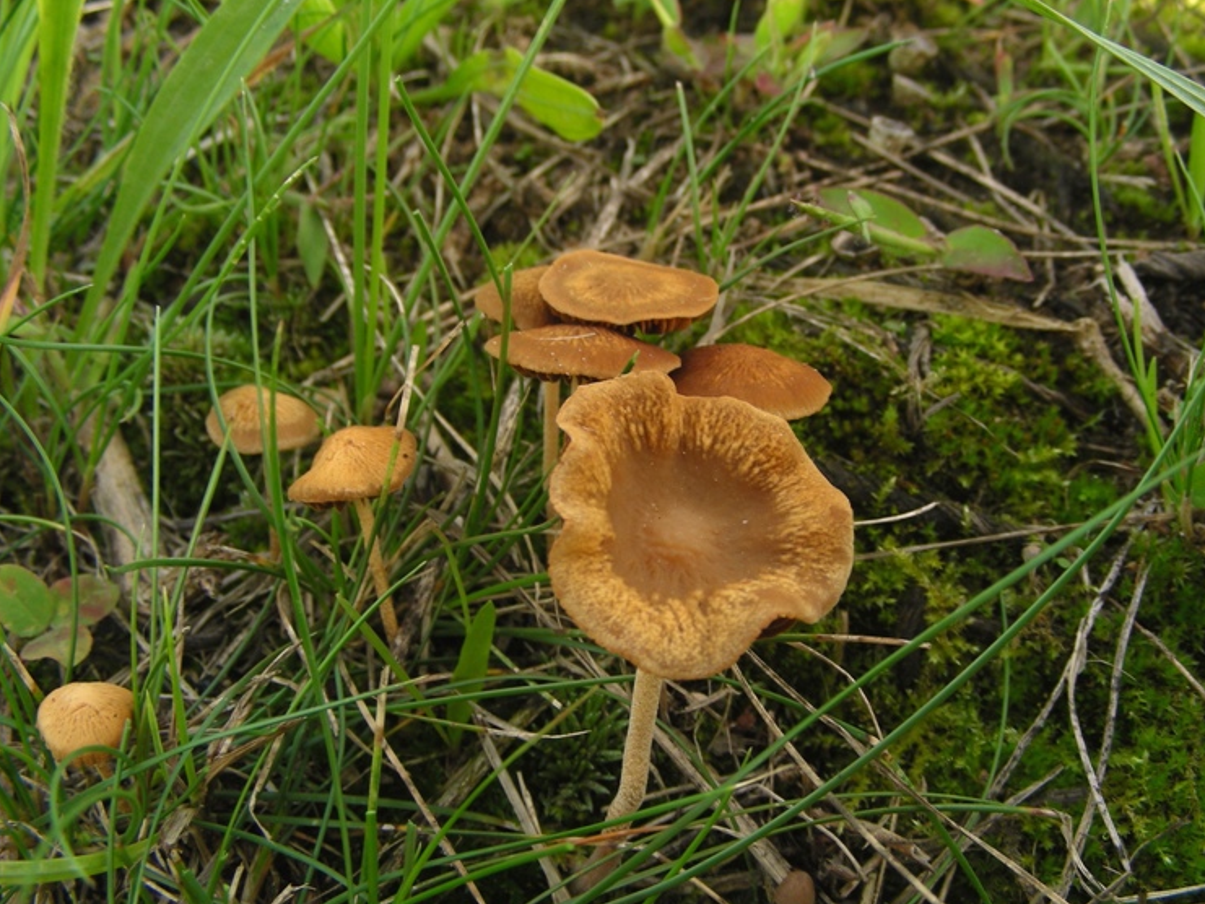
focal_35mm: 41
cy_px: 475
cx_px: 644
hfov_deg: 45.7
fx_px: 1427
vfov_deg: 35.1
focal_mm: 6.3
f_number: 3.5
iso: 50
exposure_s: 1/39.1
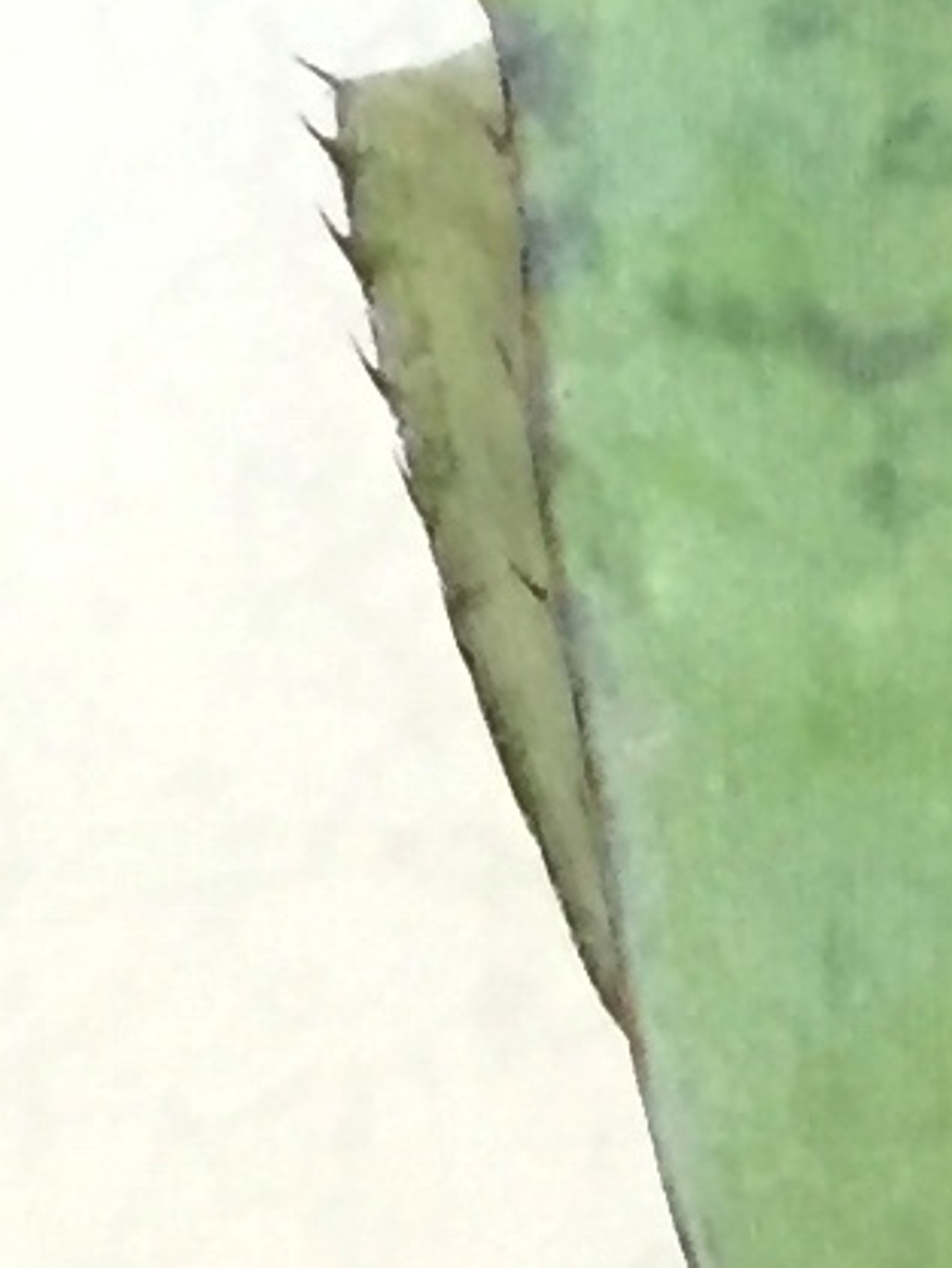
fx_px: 8320
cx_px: 1579
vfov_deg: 8.2
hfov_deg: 6.4
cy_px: 2767
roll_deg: -1.8
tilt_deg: -7.9
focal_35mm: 227
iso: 250
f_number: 2.2
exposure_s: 1/17
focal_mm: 4.15
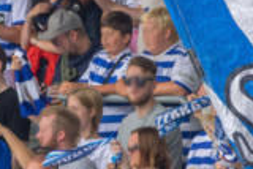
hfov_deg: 1.1
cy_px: 179
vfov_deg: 0.8
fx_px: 12865
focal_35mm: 1829
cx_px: 93
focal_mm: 214.72
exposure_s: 1/1000
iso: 640
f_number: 4
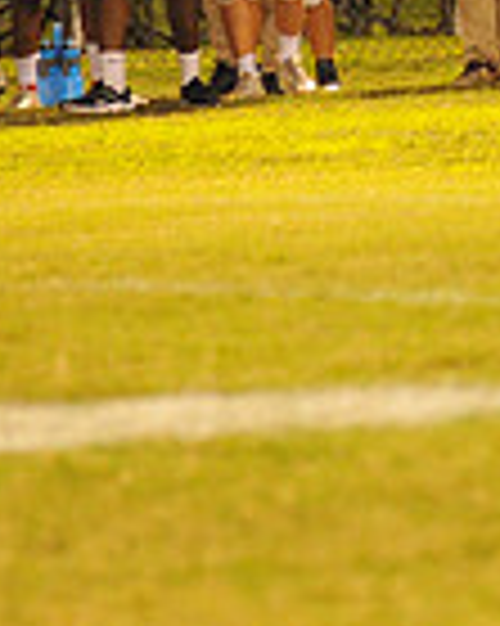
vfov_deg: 2.5
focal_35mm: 782
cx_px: 1054
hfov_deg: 2.0
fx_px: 14481
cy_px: -95
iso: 5000
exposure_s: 1/160
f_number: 5
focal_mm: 200
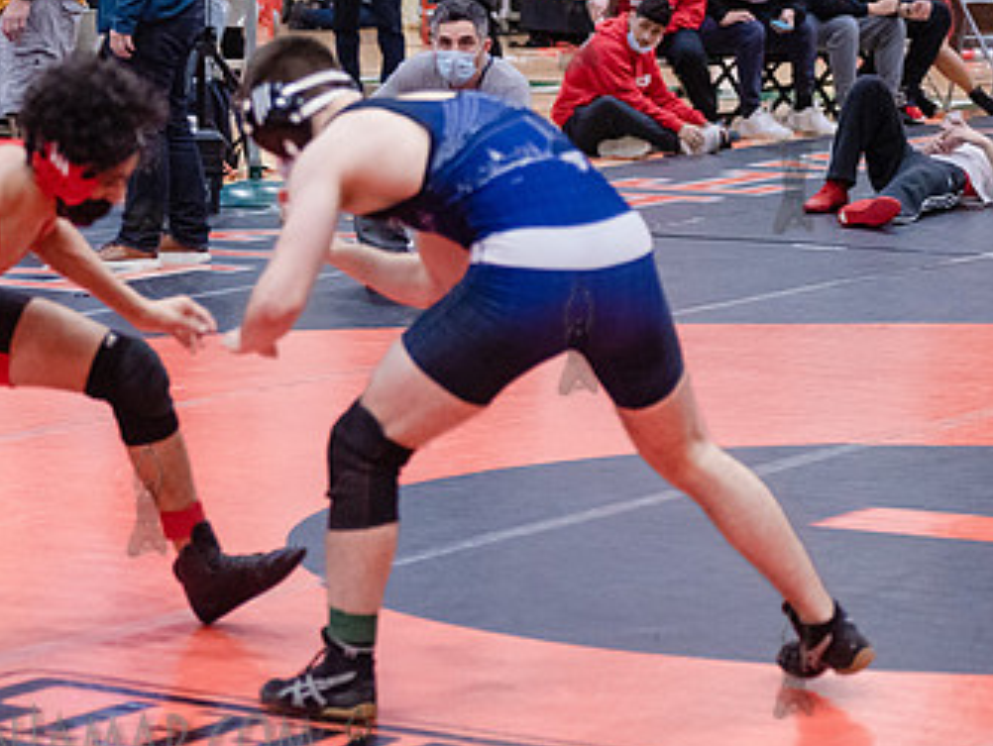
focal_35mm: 150
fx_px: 4306
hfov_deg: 13.0
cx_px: 39
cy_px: 174
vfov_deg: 9.9
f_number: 3.5
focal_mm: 80
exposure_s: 1/400
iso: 4000
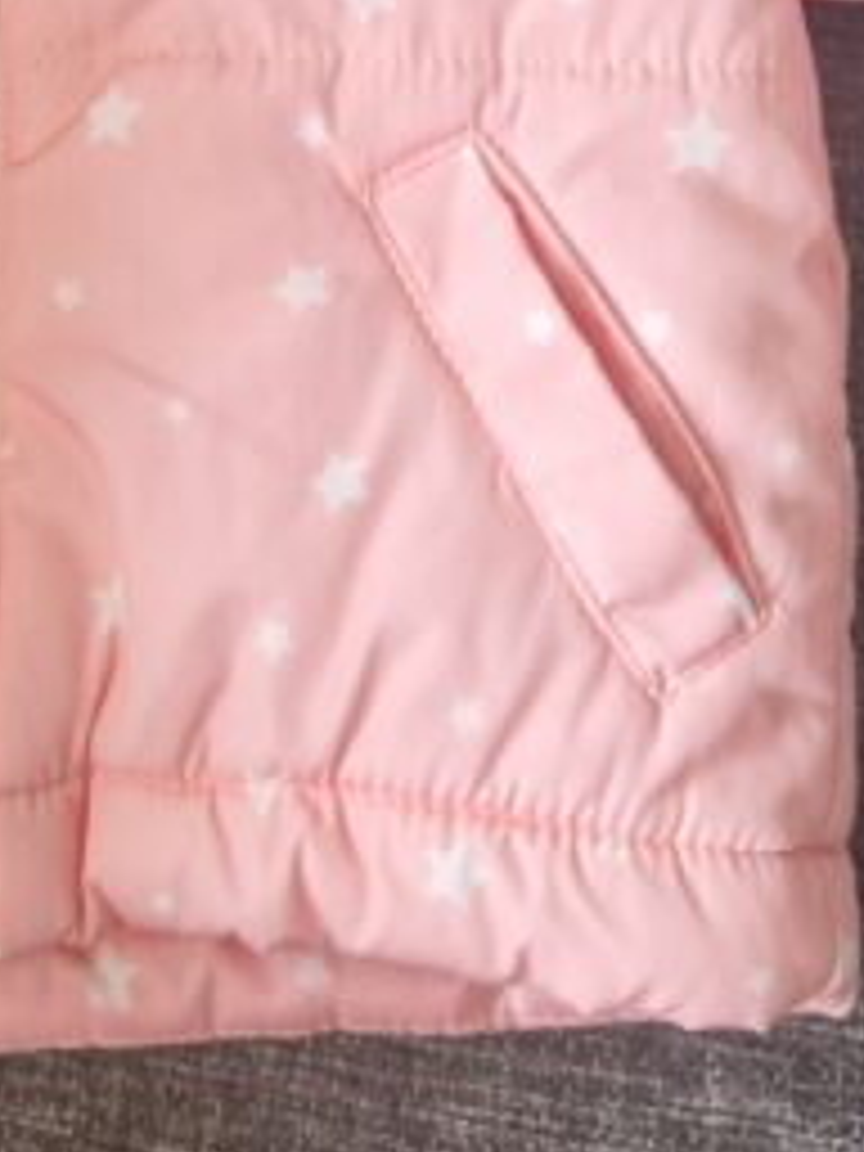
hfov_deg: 16.2
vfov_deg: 19.3
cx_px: 68
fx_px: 2995
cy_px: -536
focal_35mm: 90
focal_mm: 5.4
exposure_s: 1/100
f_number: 1.8
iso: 200
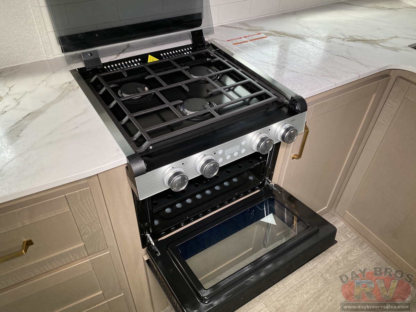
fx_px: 312
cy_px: 156
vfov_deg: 53.1
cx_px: 208
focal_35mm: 26
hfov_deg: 67.3
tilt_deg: -46.5
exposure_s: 1/103
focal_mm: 4.25
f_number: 1.8
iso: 125
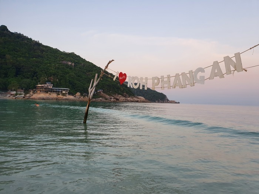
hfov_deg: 67.3
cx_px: 130
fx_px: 195
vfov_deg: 53.1
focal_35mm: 26
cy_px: 97
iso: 64
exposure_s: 1/100
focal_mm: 4.32
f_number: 2.4
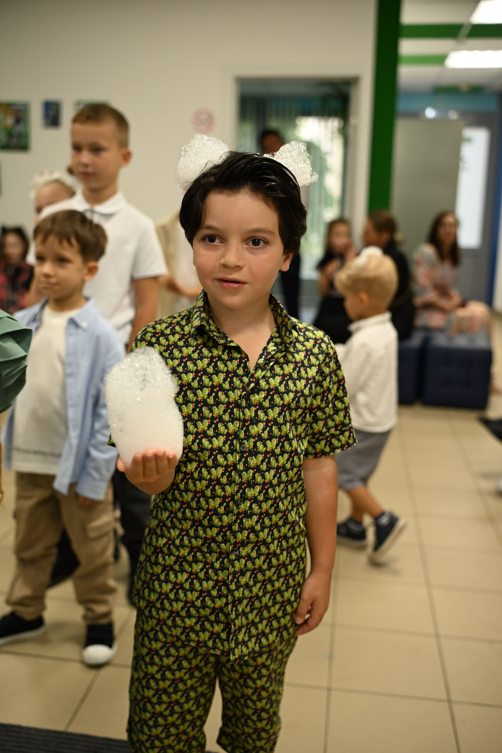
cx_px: 251
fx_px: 732
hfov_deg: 37.9
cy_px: 376
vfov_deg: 54.4
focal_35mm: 35
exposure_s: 1/392
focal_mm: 35
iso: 800
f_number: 2.2
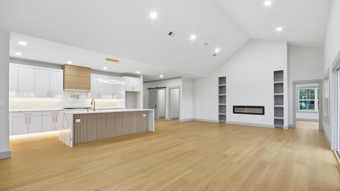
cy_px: 97
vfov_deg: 67.1
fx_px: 144
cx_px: 173
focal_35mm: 16
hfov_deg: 99.4
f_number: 9
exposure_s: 1/13
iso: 250
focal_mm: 10
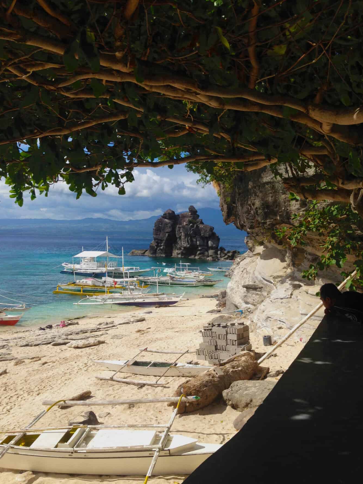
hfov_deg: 41.8
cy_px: 245
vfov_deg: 54.0
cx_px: 182
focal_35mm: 34
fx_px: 475
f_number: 2.4
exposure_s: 1/2584
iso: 50
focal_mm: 4.1
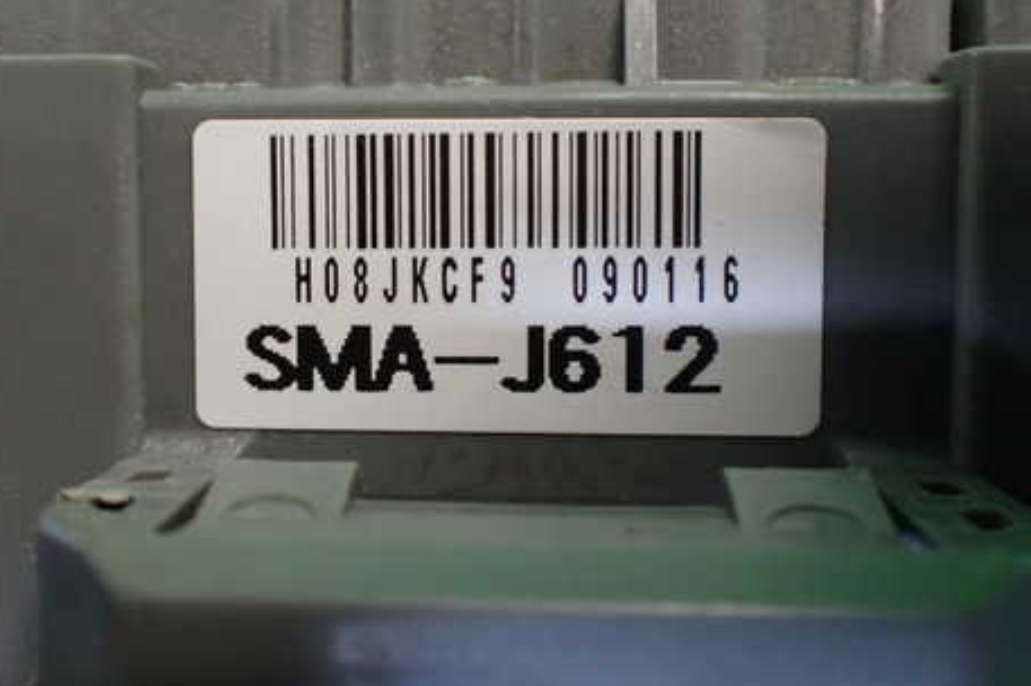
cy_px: 269
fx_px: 1173
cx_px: 444
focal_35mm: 41
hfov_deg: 47.3
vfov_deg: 32.5
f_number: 2.3
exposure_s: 1/100
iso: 800
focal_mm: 5.4
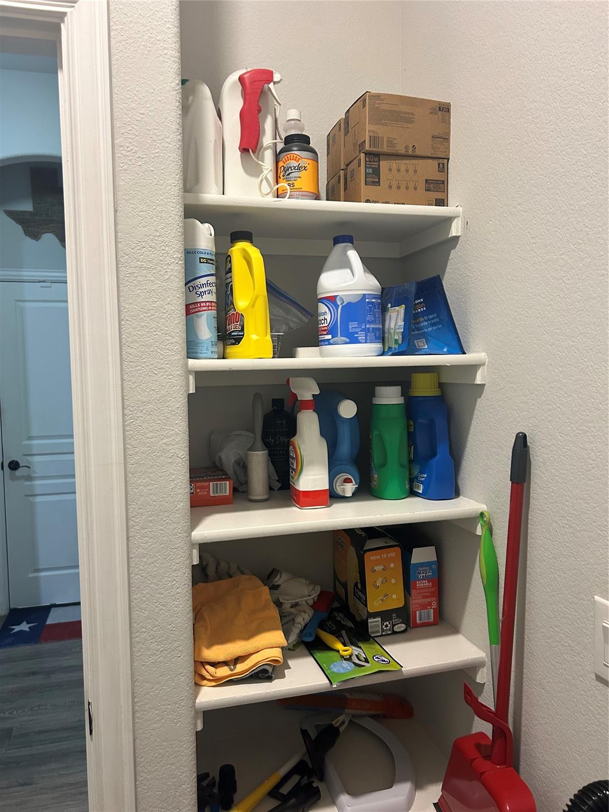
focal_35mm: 26
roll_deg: +0.5
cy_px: 406
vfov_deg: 67.3
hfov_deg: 53.1
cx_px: 304
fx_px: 610
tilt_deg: -2.7
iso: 200
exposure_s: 1/60
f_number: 1.5
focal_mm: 5.7
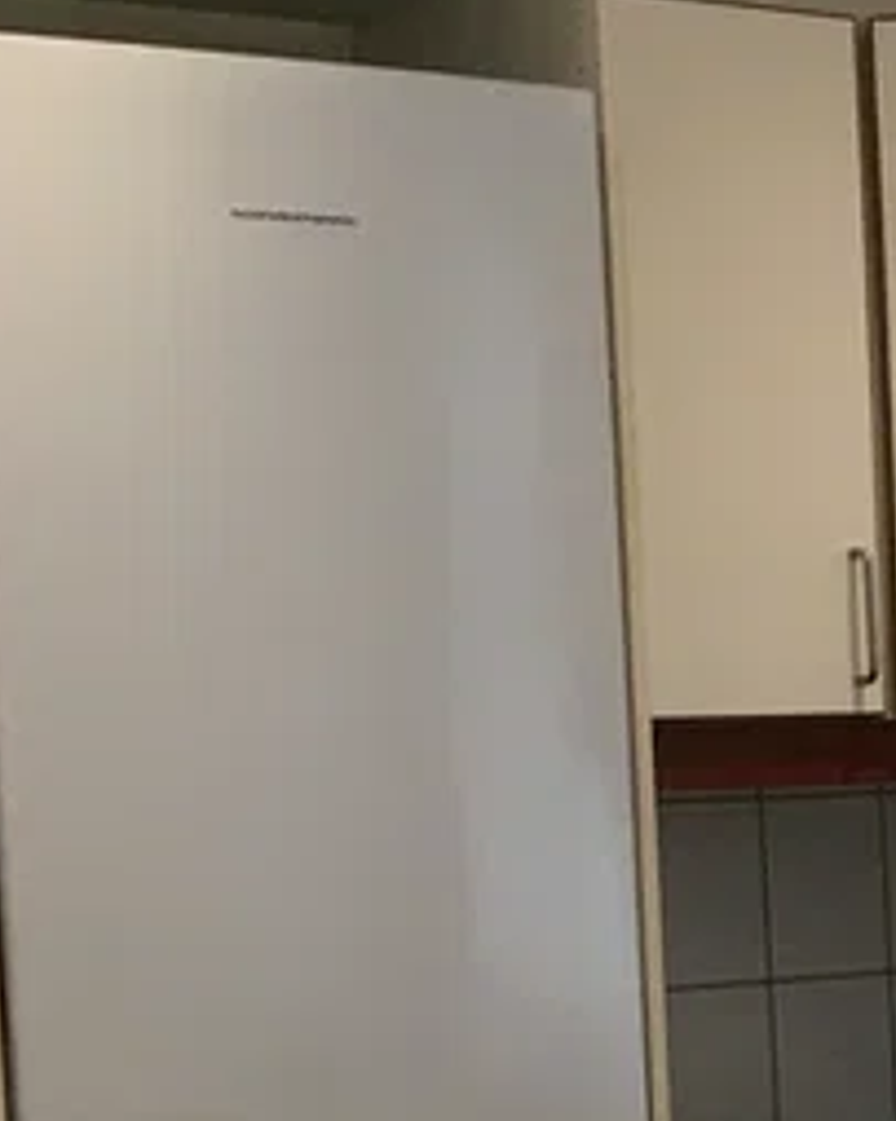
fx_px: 3549
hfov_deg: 13.4
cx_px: 1430
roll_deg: +1.7
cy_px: 1068
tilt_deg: -4.8
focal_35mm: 107
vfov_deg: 17.6
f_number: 2.2
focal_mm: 4.15
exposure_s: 1/33
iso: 64
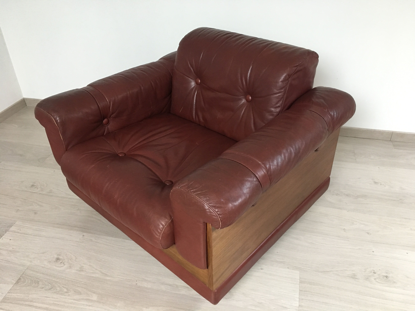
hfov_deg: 61.7
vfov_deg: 48.2
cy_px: 156
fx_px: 348
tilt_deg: -33.6
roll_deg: +0.7
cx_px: 208
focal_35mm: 29
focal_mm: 4.15
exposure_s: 1/24
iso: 200
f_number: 2.2
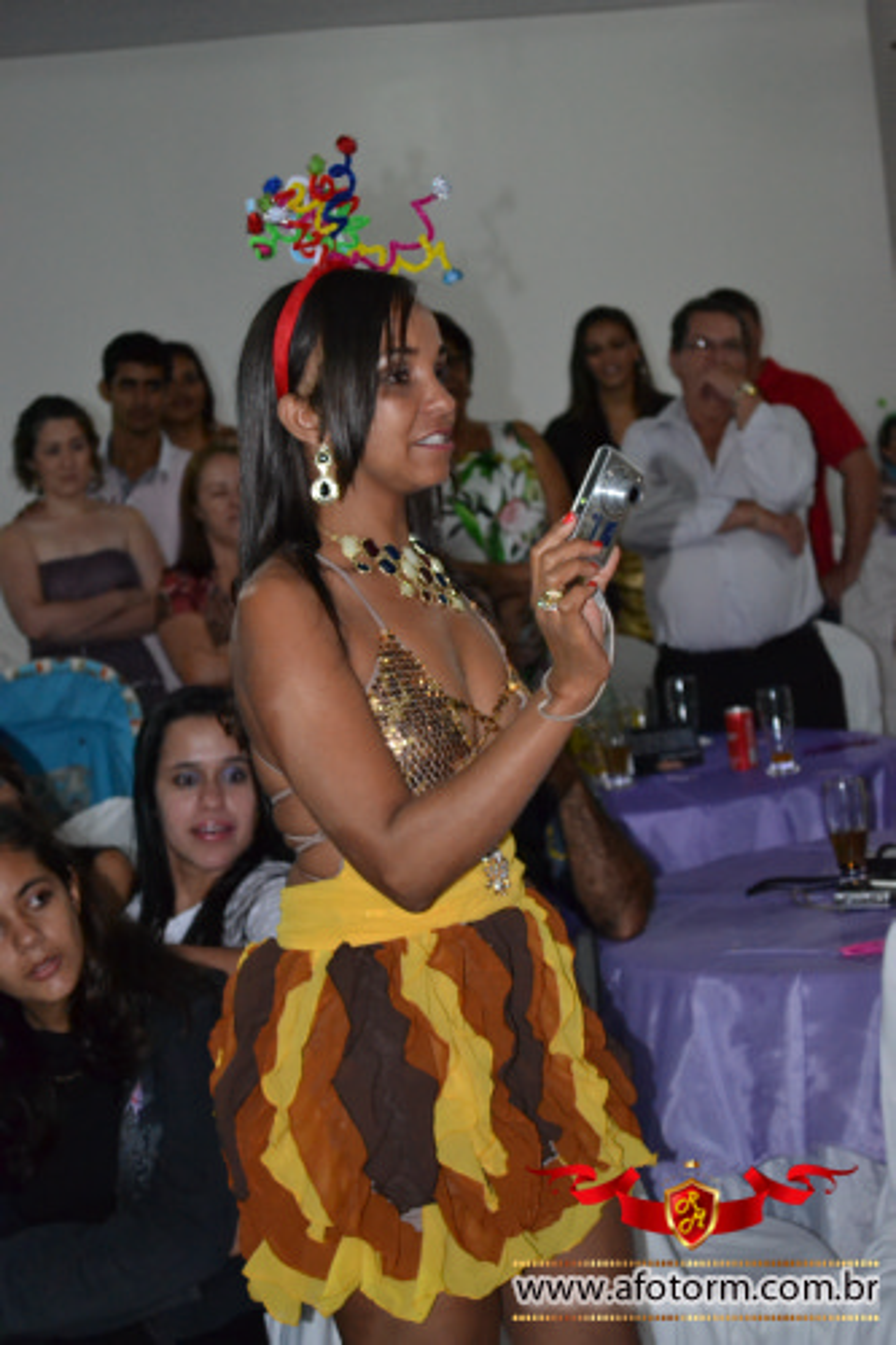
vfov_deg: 28.1
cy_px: 672
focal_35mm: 72
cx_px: 448
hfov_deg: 18.9
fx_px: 2690
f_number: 5.3
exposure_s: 1/60
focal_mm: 48
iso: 3200
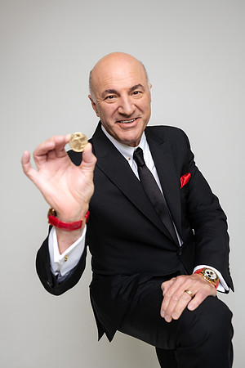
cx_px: 122
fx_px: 357
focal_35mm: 35
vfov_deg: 54.4
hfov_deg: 37.9
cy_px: 184
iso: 400
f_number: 4
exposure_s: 1/125
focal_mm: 35
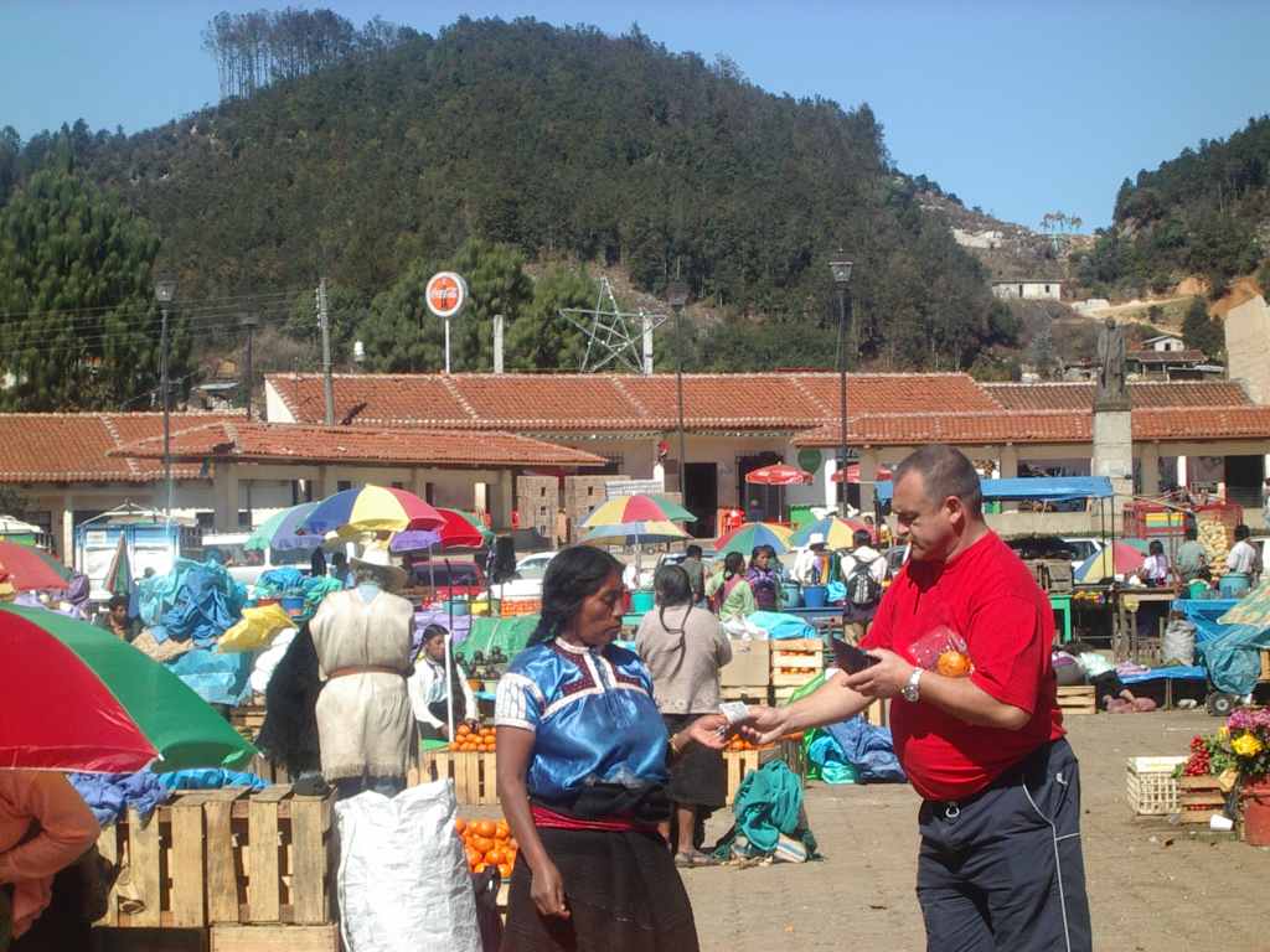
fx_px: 4182
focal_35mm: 114
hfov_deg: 17.3
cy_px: 476
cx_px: 635
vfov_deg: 13.0
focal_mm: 17.4
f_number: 9
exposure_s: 1/125
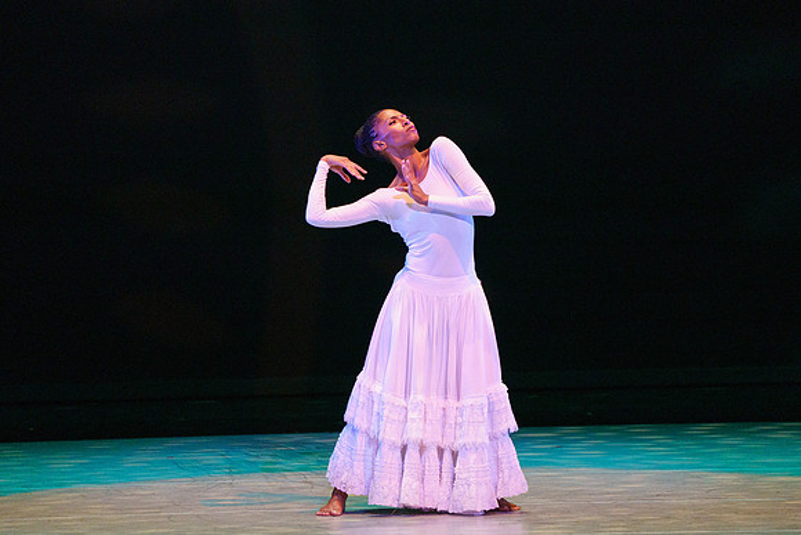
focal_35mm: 441
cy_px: 268
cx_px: 418
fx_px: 9819
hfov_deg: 4.7
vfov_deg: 3.1
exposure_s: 1/400
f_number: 6.3
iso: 5000
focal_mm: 400
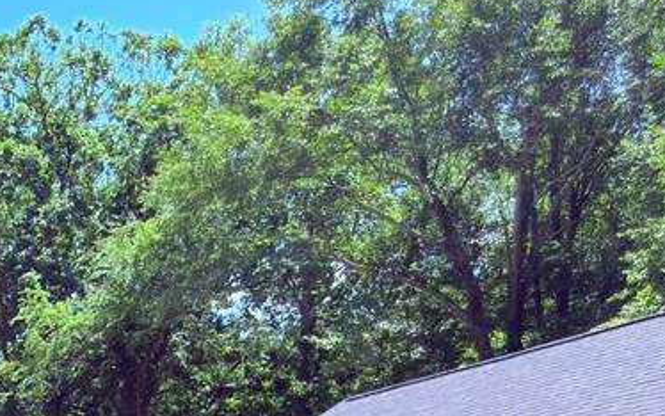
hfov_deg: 19.2
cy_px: 716
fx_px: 1577
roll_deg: -0.6
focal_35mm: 87
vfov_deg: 13.6
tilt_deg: -3.2
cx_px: -462
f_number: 1.78
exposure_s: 1/2941
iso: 80
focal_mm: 6.76
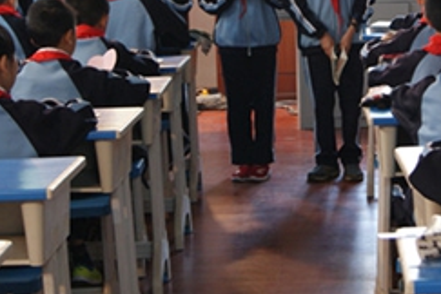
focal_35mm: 108
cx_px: 334
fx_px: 1323
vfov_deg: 12.5
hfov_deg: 18.8
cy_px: -2
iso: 400
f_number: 5
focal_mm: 35
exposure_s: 1/13
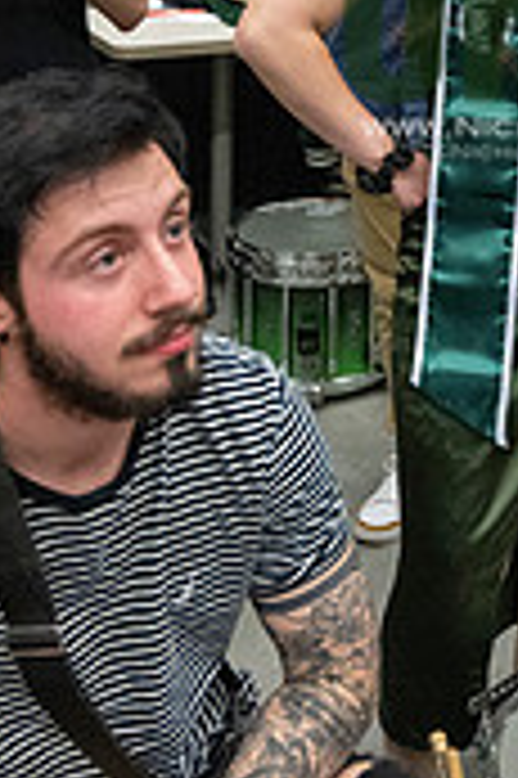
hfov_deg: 19.0
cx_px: 545
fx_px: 1492
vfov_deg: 27.8
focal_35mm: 69
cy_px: 31
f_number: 4
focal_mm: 26.5
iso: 10000
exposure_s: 1/500
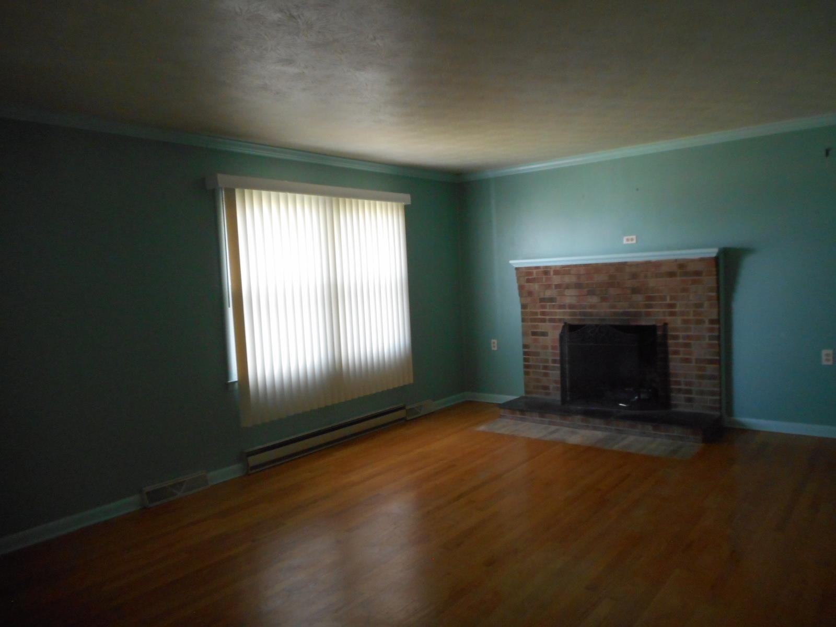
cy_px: 314
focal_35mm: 25
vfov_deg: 54.9
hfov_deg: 69.4
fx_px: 604
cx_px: 418
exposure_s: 1/30
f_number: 3.7
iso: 400
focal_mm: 4.5
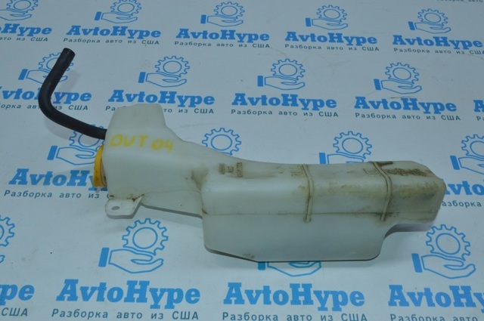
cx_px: 242
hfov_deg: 53.2
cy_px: 160
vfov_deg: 36.8
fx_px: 483
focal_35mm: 36
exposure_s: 1/80
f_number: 16
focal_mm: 24
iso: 1250
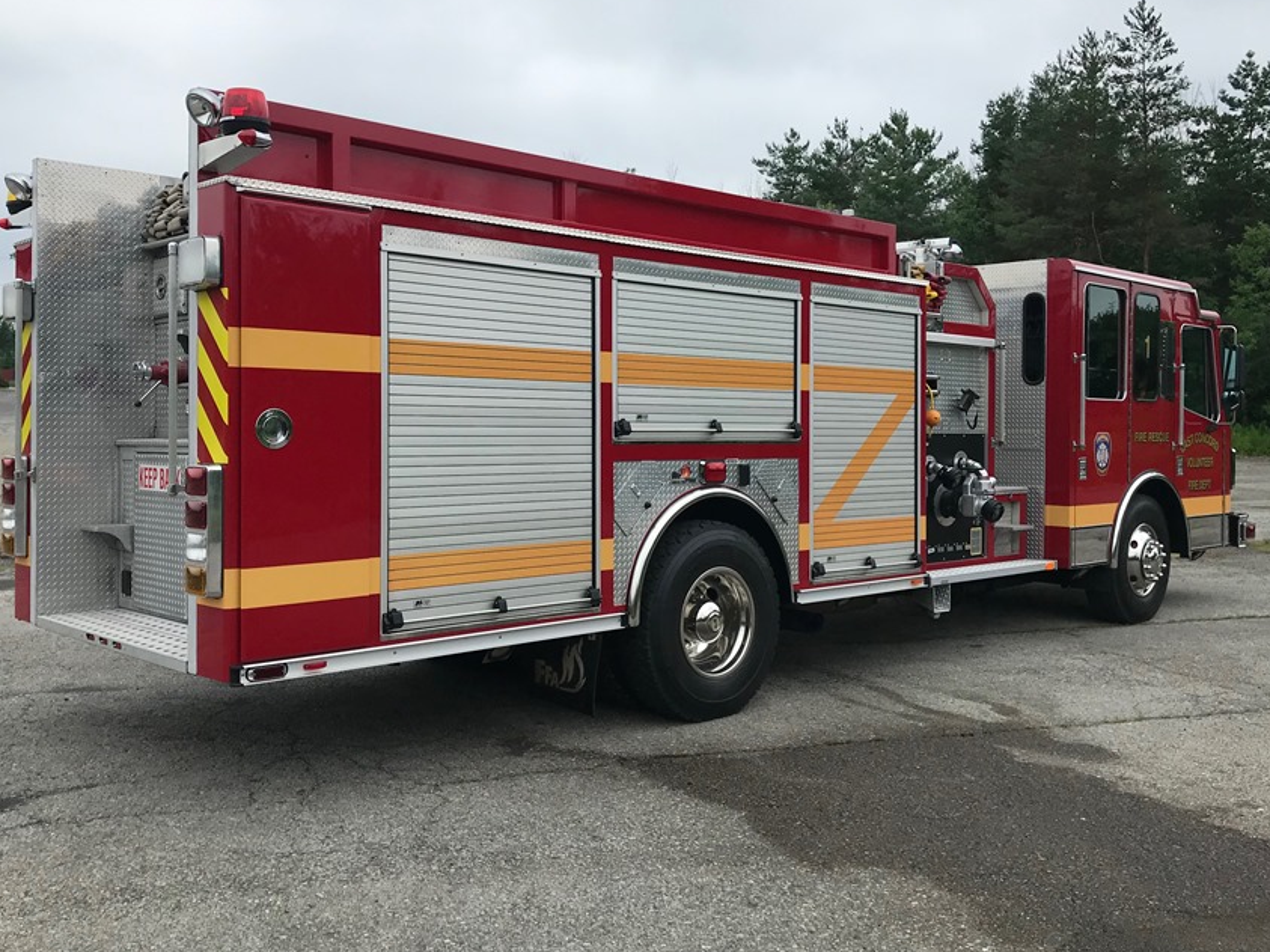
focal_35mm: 34
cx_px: 603
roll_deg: -1.9
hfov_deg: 53.9
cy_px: 435
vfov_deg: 41.7
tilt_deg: -2.6
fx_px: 1247
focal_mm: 3.99
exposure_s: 1/2083
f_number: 1.8
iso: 20
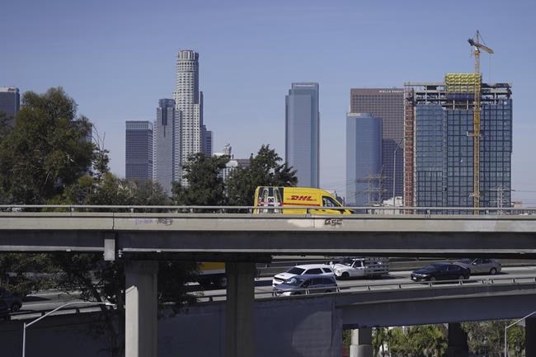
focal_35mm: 158
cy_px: 178
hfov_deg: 13.0
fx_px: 2352
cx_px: 268
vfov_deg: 8.7
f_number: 5.6
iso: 320
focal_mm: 158
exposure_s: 1/3200
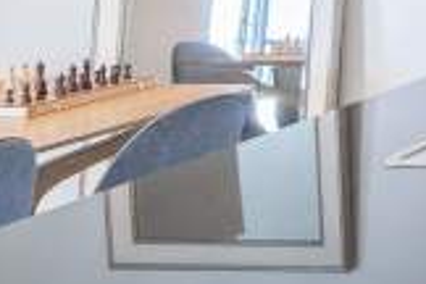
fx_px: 935
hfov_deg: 16.1
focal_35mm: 79
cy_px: -114
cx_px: 957
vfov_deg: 16.1
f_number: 8
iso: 160
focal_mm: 16
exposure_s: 1/1.25
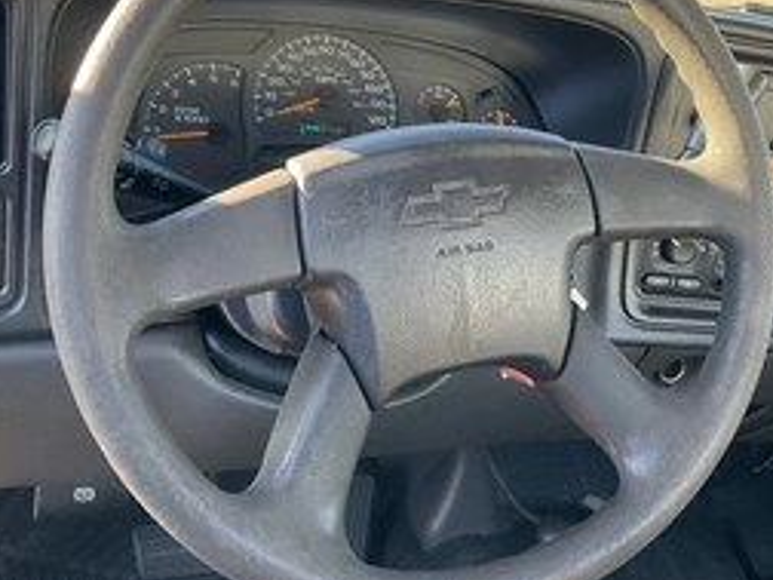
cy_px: 203
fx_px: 1027
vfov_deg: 31.3
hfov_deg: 40.9
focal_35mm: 46
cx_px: 491
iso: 64
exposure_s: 1/122
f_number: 1.8
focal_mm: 3
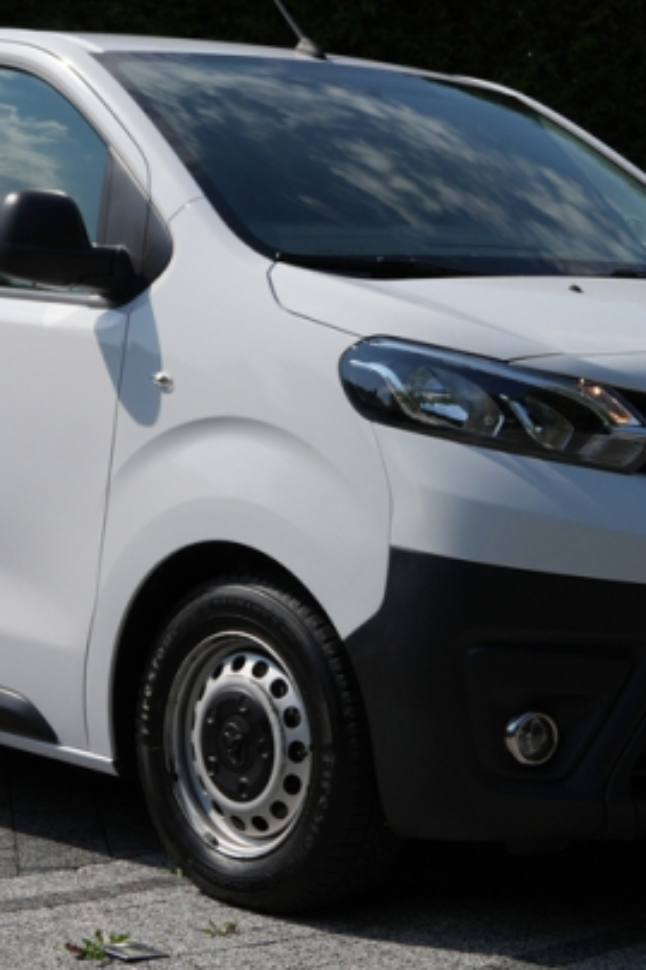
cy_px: 279
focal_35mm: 98
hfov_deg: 13.9
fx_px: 2640
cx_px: 178
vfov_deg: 20.7
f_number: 2.8
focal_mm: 22
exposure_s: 1/3200
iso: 100
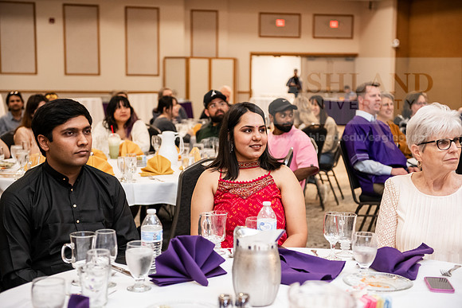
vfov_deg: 23.4
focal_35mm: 58
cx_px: 231
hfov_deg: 34.5
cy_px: 154
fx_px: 744
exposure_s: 1/160
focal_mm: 58
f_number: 3.2
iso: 2500
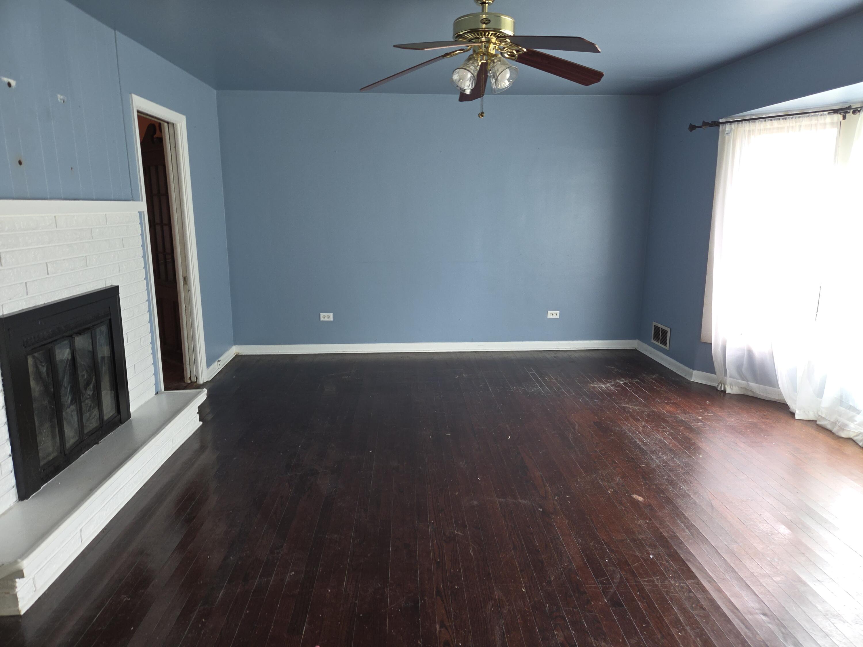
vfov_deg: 58.9
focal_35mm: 23
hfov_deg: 73.9
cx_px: 432
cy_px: 324
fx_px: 573
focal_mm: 5.4
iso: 100
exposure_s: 1/24
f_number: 1.8
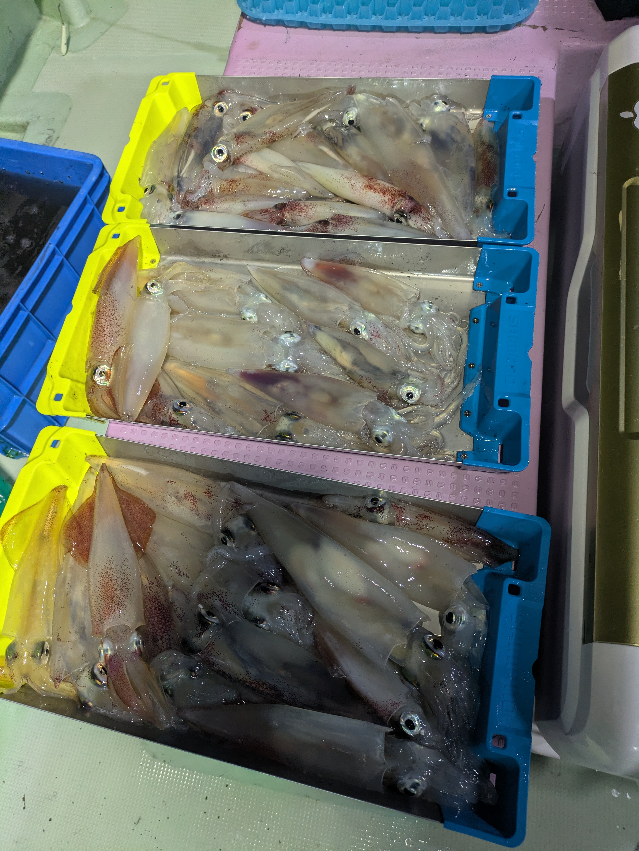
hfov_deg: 54.9
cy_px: 426
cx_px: 320
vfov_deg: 69.4
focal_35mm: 25
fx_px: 615
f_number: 1.89
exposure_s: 1/120
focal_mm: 5.43
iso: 173
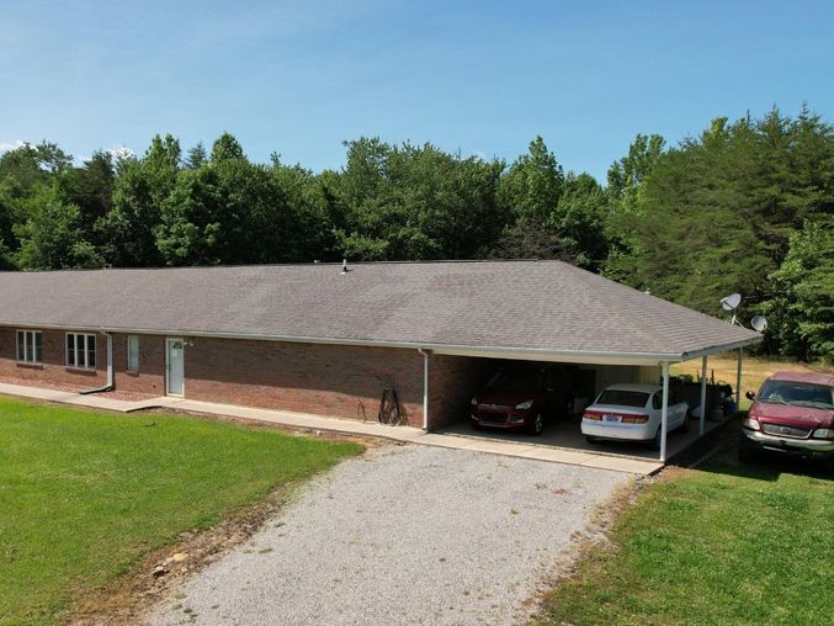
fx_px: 771
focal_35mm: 32
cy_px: 341
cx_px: 315
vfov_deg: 44.1
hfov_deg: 56.2
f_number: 2.8
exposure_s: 1/240
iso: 100
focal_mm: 8.38
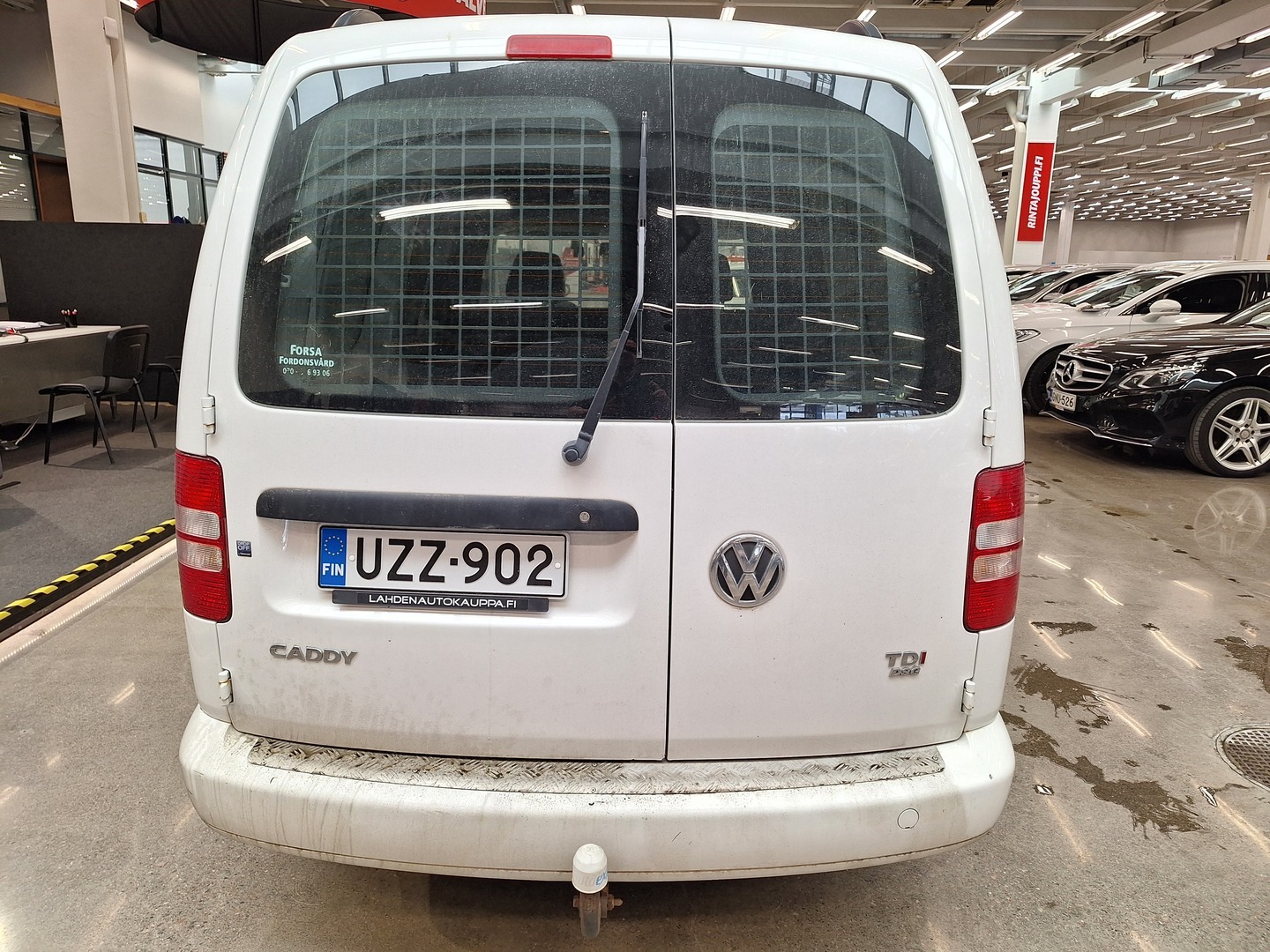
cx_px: 635
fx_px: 844
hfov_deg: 73.9
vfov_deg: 58.9
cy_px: 476
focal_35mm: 23
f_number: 1.8
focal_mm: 5.54
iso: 50
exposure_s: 1/120
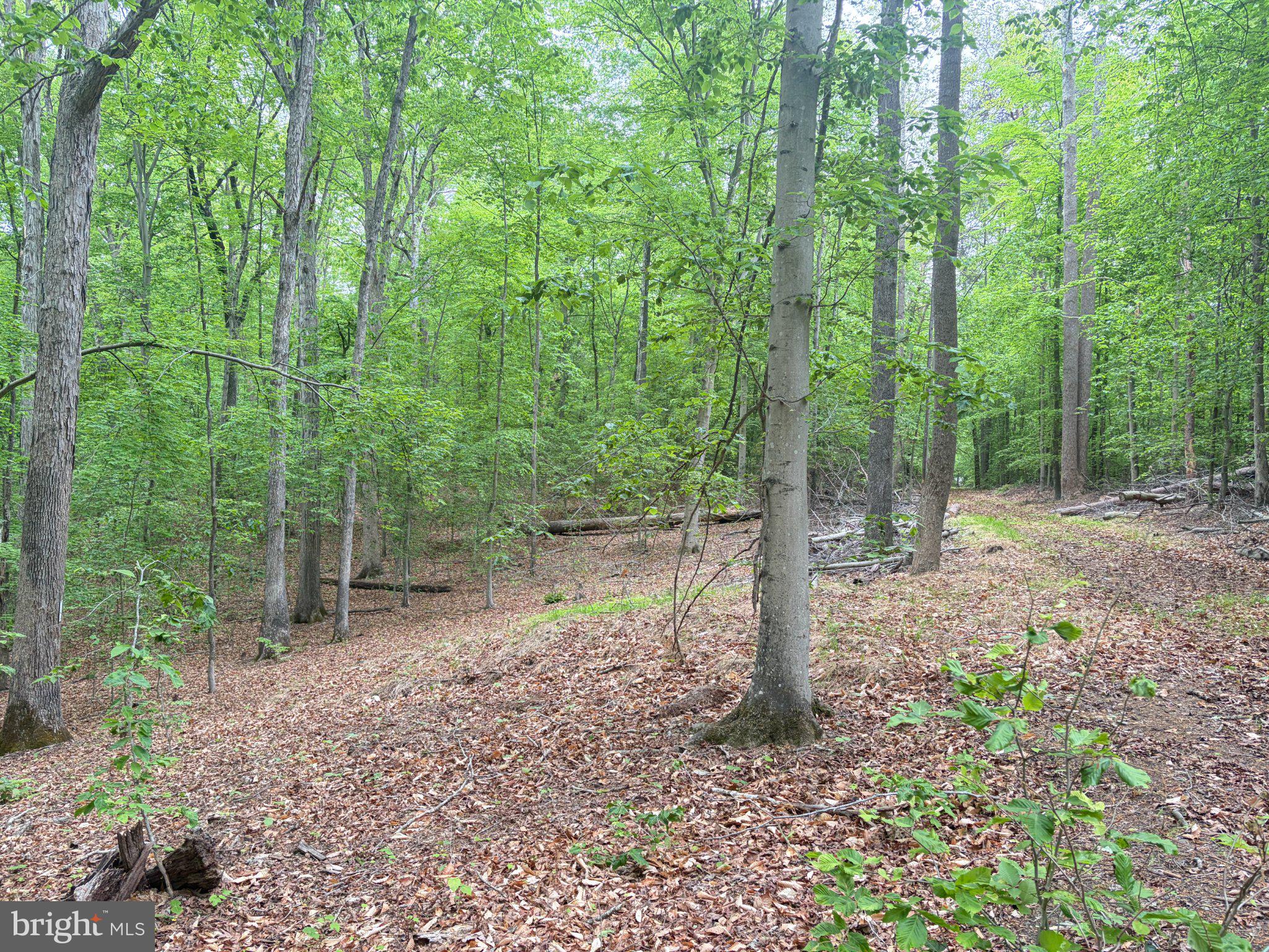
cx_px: 634
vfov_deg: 53.1
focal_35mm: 26
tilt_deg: +0.7
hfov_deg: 67.3
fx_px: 953
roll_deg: -2.1
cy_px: 476
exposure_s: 1/96
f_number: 1.6
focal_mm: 5.96
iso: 125
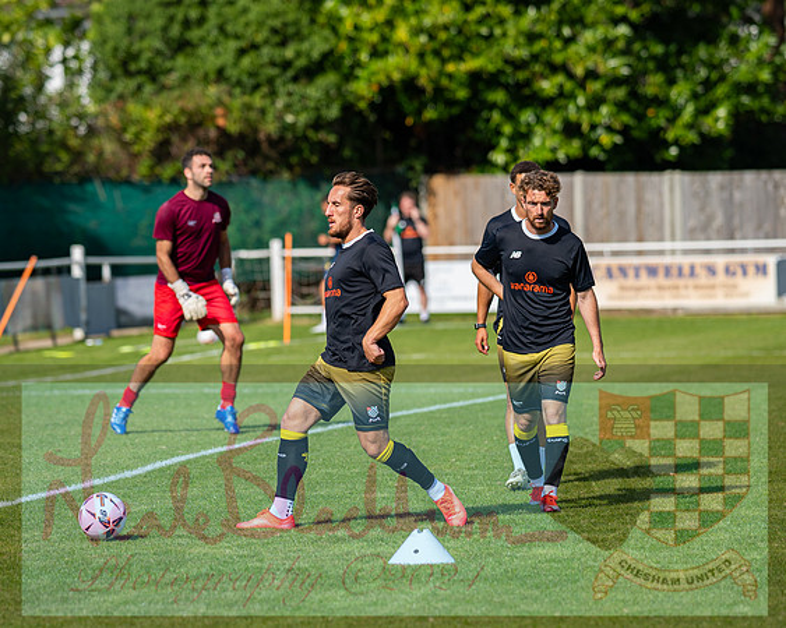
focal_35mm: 236
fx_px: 5487
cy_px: 318
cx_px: 371
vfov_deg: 6.6
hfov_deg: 8.2
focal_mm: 135
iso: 50
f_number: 2.1
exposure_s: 1/2500
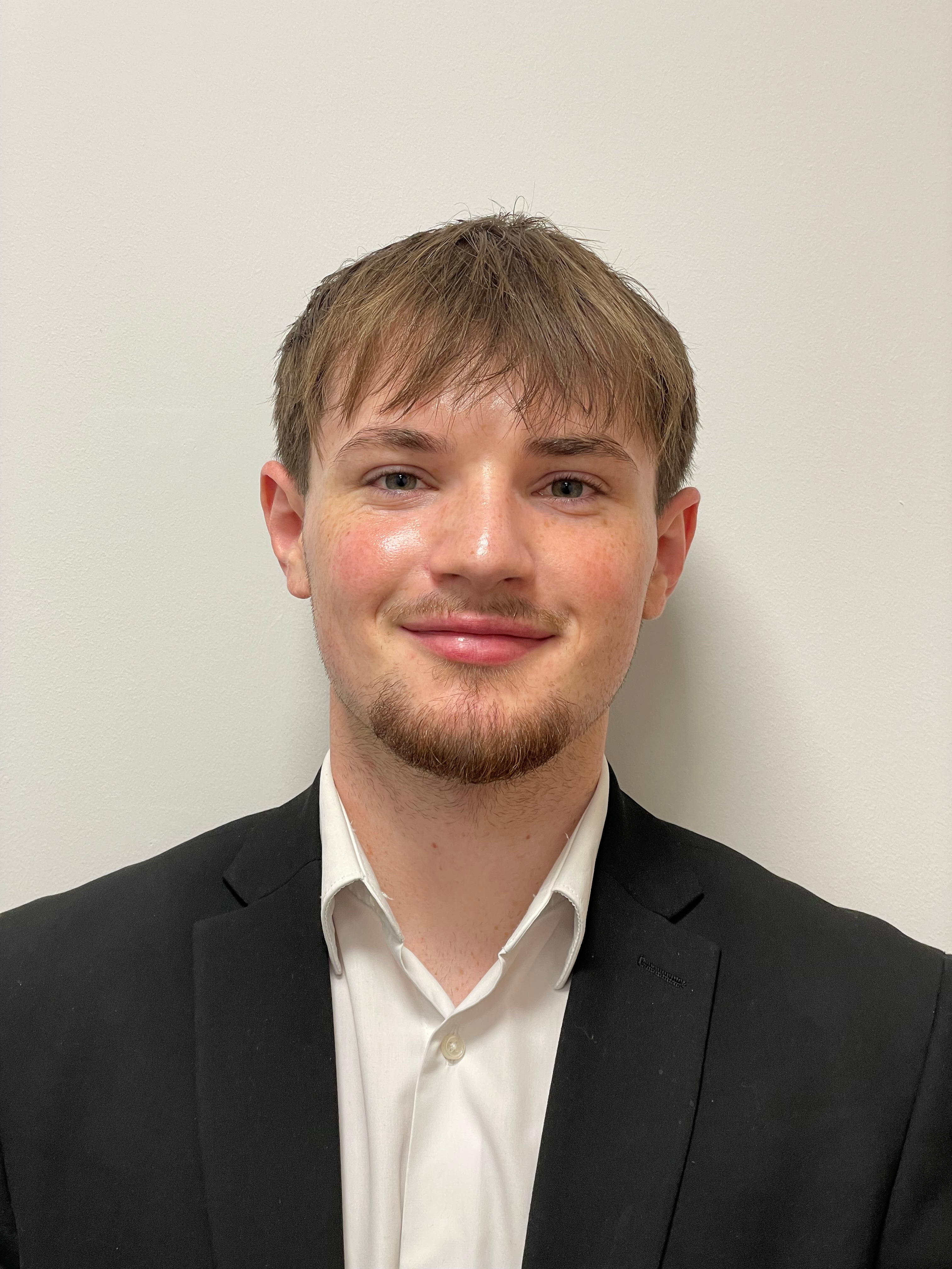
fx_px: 1907
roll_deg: +0.7
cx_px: 476
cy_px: 634
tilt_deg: -1.0
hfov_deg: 28.0
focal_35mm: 52
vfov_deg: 36.8
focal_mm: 6
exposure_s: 1/50
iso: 100
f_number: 2
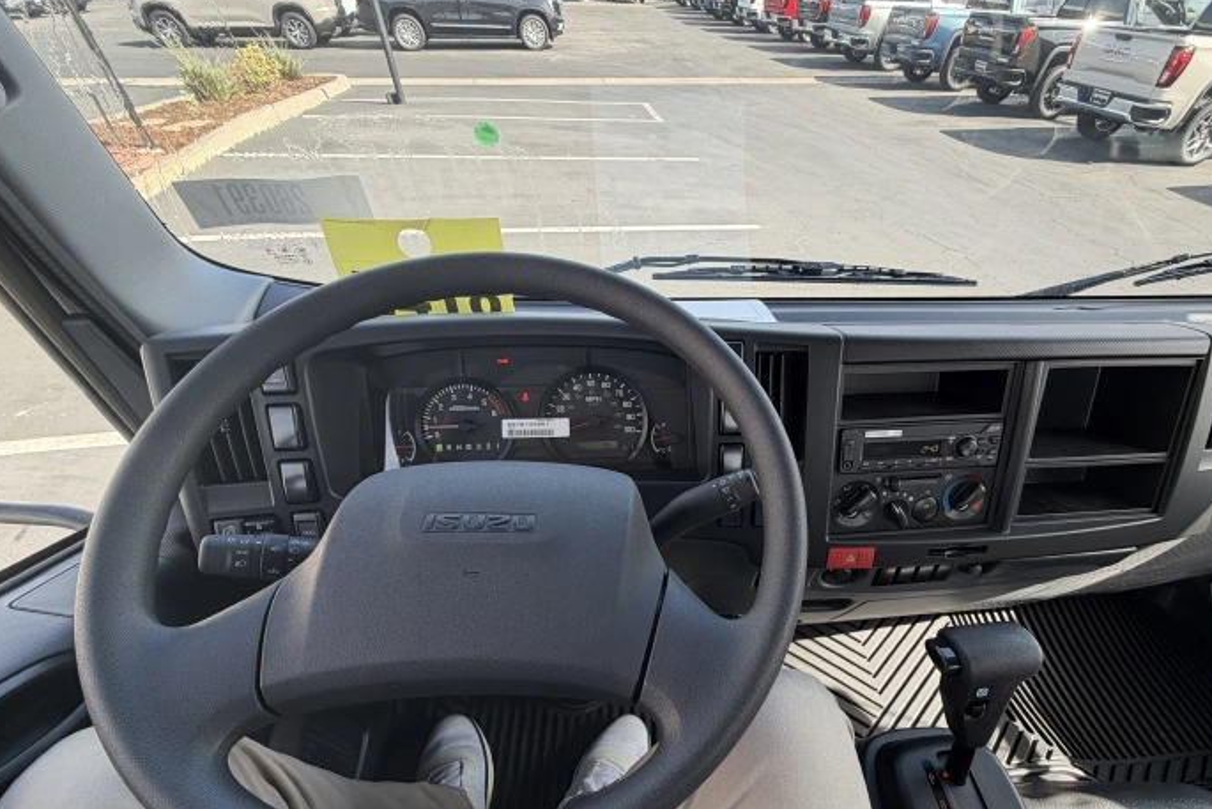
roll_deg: -0.6
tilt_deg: -41.7
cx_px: 699
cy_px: 494
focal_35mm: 17
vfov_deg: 69.6
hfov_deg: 92.6
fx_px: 572
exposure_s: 1/178
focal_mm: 2.22
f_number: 2.2
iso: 40
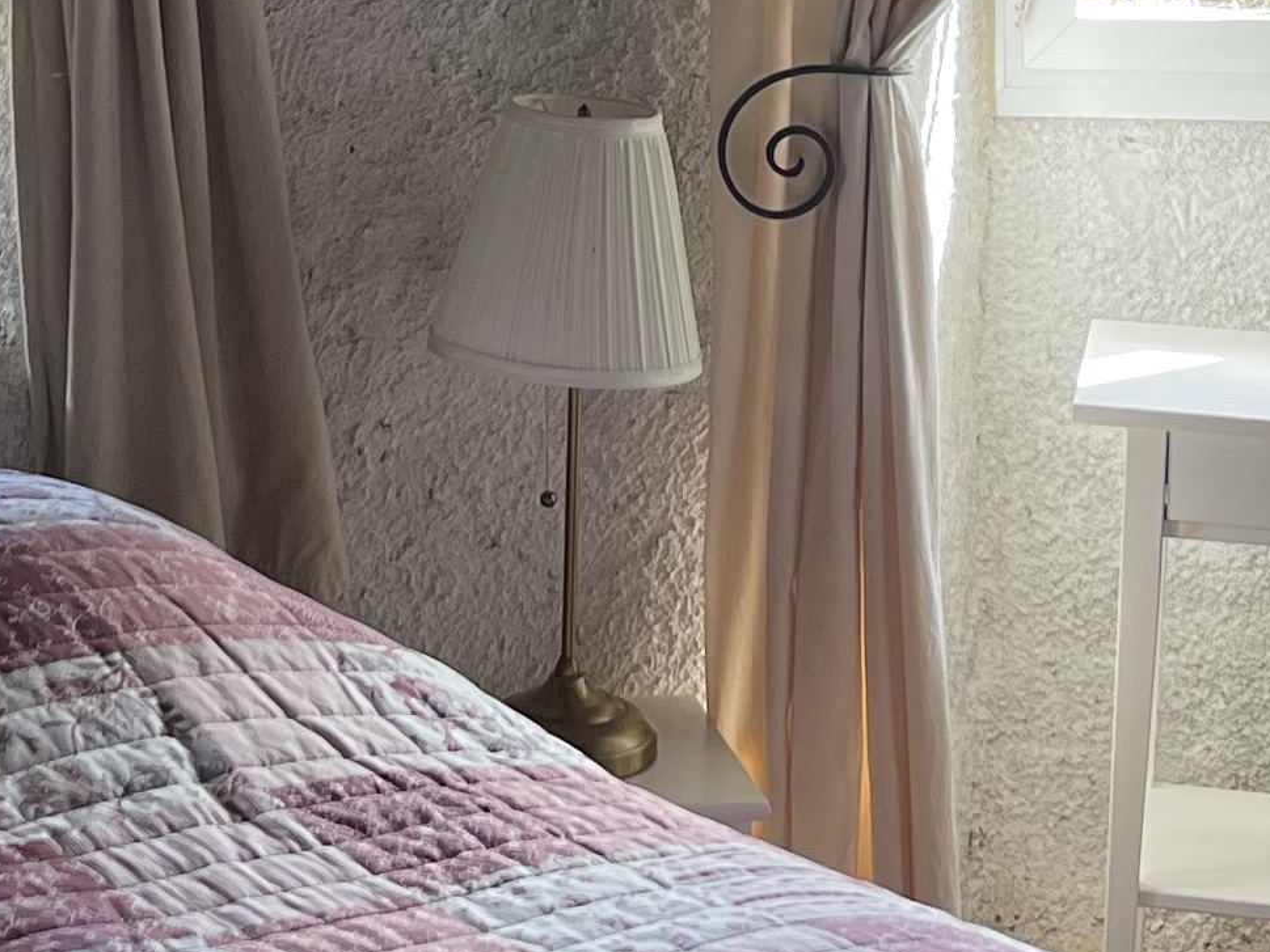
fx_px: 3816
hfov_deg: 18.9
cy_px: -339
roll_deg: +0.2
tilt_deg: -2.5
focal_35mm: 104
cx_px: 469
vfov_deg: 13.6
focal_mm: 5.1
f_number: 1.6
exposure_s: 1/121
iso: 50
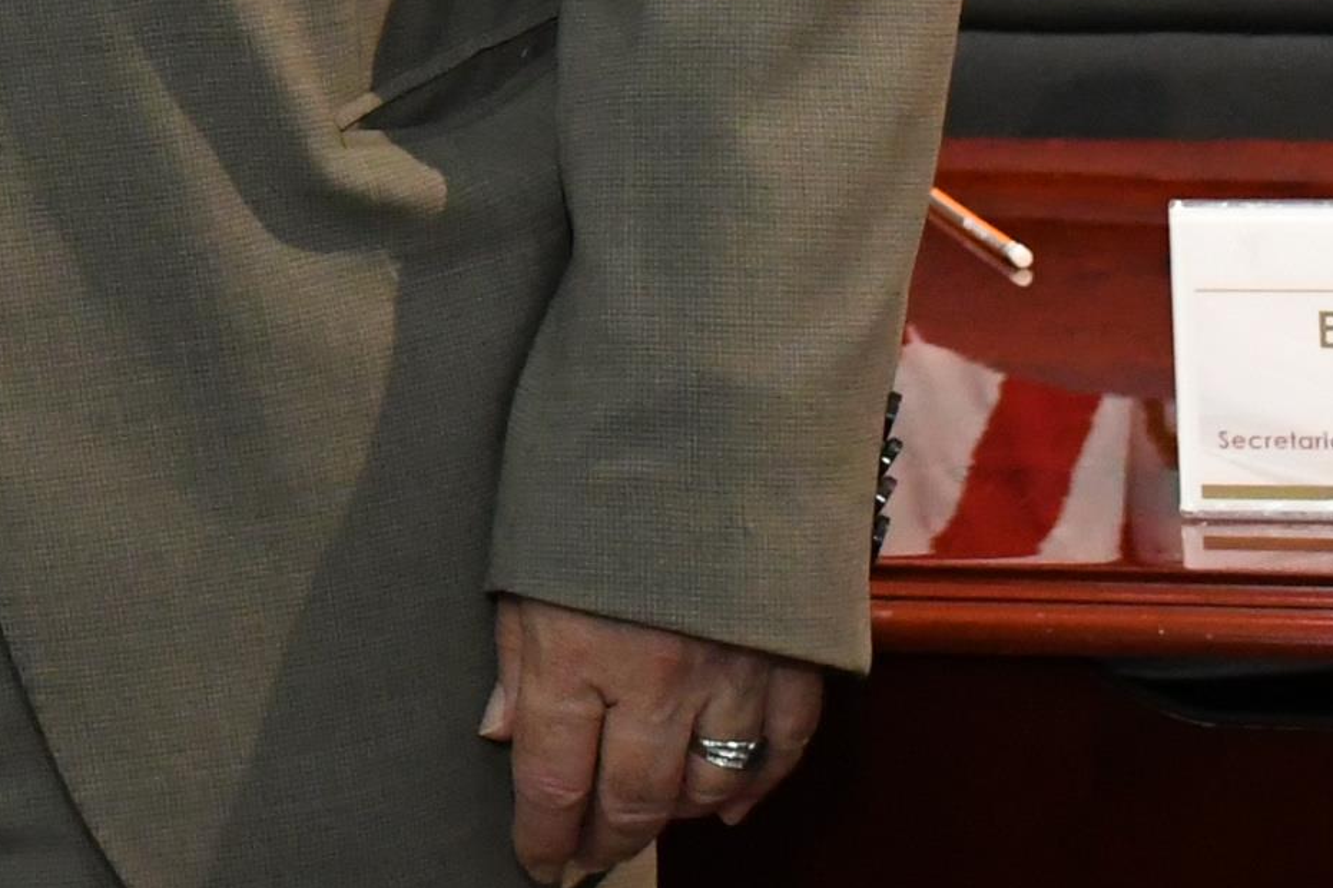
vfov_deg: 7.5
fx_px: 6477
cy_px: -848
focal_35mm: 175
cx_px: -617
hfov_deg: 11.3
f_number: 5.6
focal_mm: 26
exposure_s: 1/100
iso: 3200
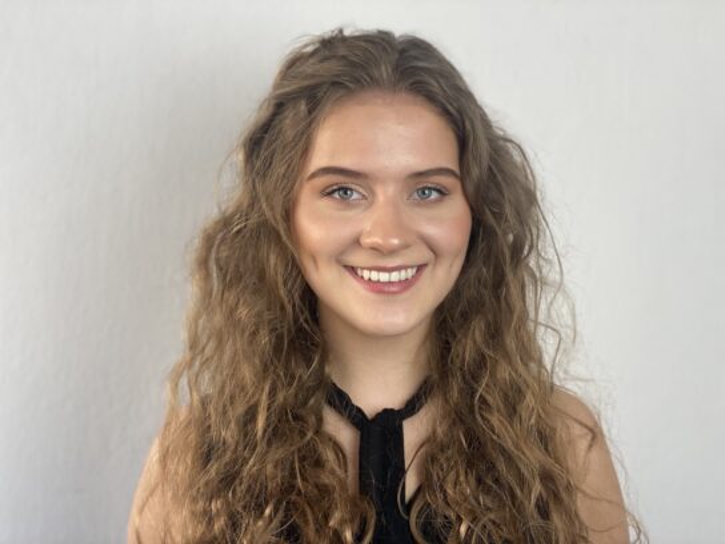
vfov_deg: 28.0
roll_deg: -1.9
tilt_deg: -3.0
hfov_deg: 36.8
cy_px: 272
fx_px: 1089
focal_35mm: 52
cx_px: 362
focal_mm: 6
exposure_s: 1/100
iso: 80
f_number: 2
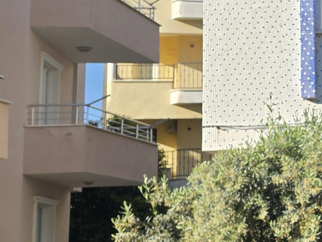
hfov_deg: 18.0
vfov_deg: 16.8
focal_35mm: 88
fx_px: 819
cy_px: 83
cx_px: 571
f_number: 1.7
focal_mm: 6.3
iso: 80
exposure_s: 1/2071
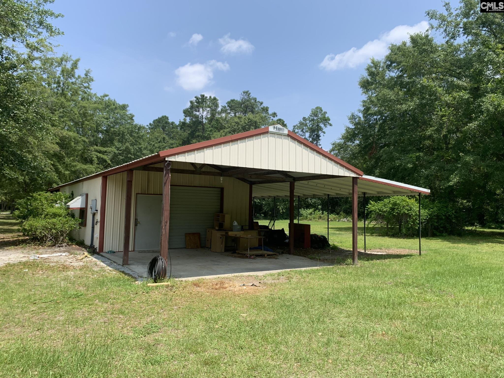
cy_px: 189
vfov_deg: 53.1
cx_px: 252
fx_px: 379
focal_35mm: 26
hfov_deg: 67.3
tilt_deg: +3.3
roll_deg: -1.9
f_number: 1.8
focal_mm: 4.25
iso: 25
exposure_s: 1/1880
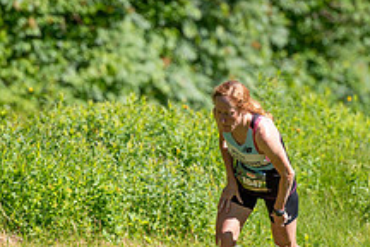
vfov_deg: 2.6
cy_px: 145
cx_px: 166
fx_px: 5529
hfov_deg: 3.8
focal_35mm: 538
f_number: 3.5
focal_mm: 200
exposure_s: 1/800
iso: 100
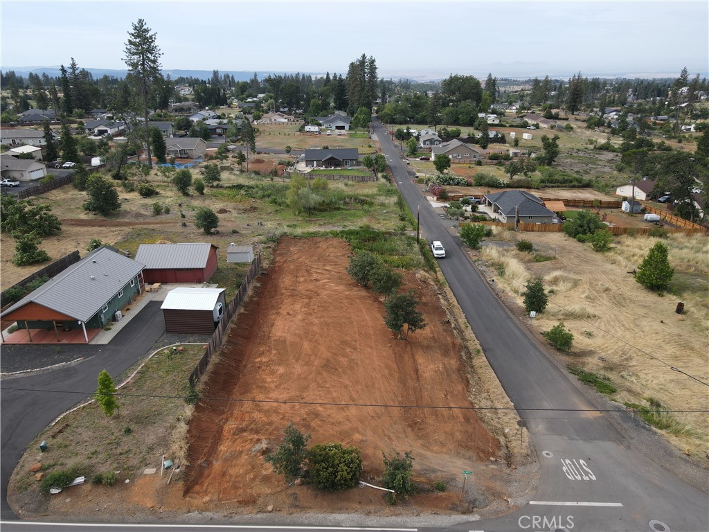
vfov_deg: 56.8
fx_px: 492
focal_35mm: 24
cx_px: 354
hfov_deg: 71.6
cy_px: 266
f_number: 2.8
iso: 100
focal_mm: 4.5
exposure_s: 1/400
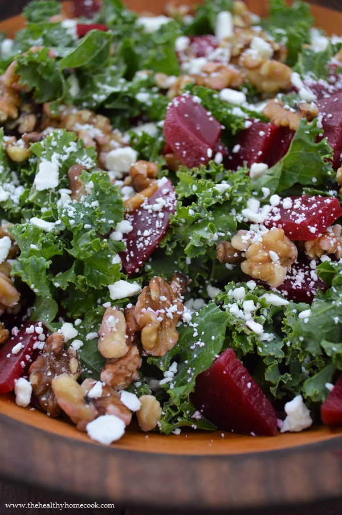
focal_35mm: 48
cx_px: 171
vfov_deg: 41.1
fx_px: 685
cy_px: 258
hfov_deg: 28.0
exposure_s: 1/500
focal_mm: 32
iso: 1600
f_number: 4.8
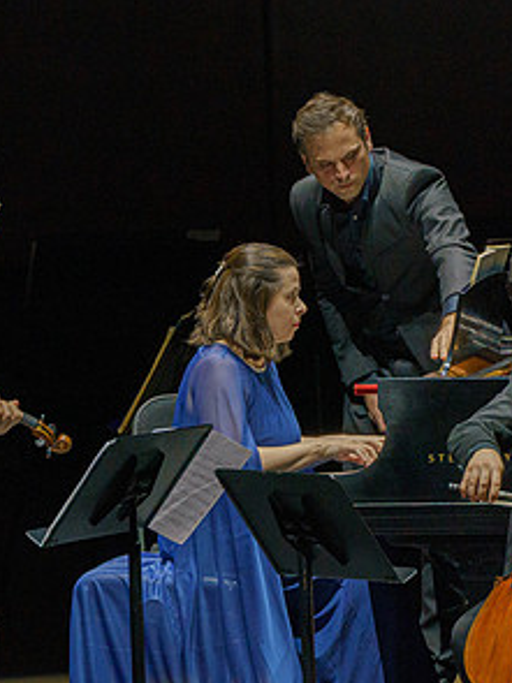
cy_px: 430
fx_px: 12433
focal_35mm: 630
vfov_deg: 3.1
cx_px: 189
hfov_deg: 2.4
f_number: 7.1
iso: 4000
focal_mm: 297
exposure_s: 1/250
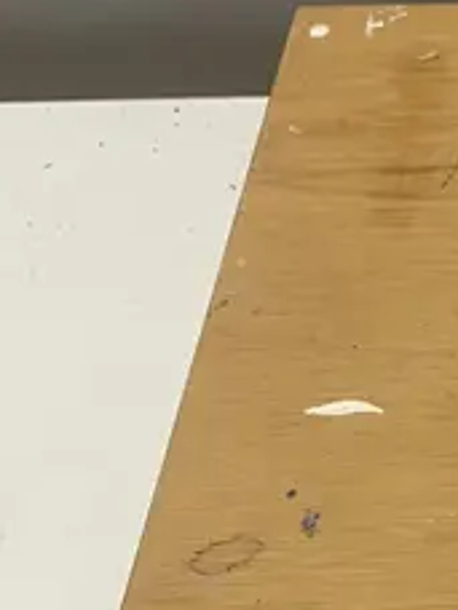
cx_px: 986
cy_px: 578
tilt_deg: -48.5
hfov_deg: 10.6
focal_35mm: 126
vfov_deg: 15.4
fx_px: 2223
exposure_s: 1/50
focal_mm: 3.99
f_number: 1.8
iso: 50
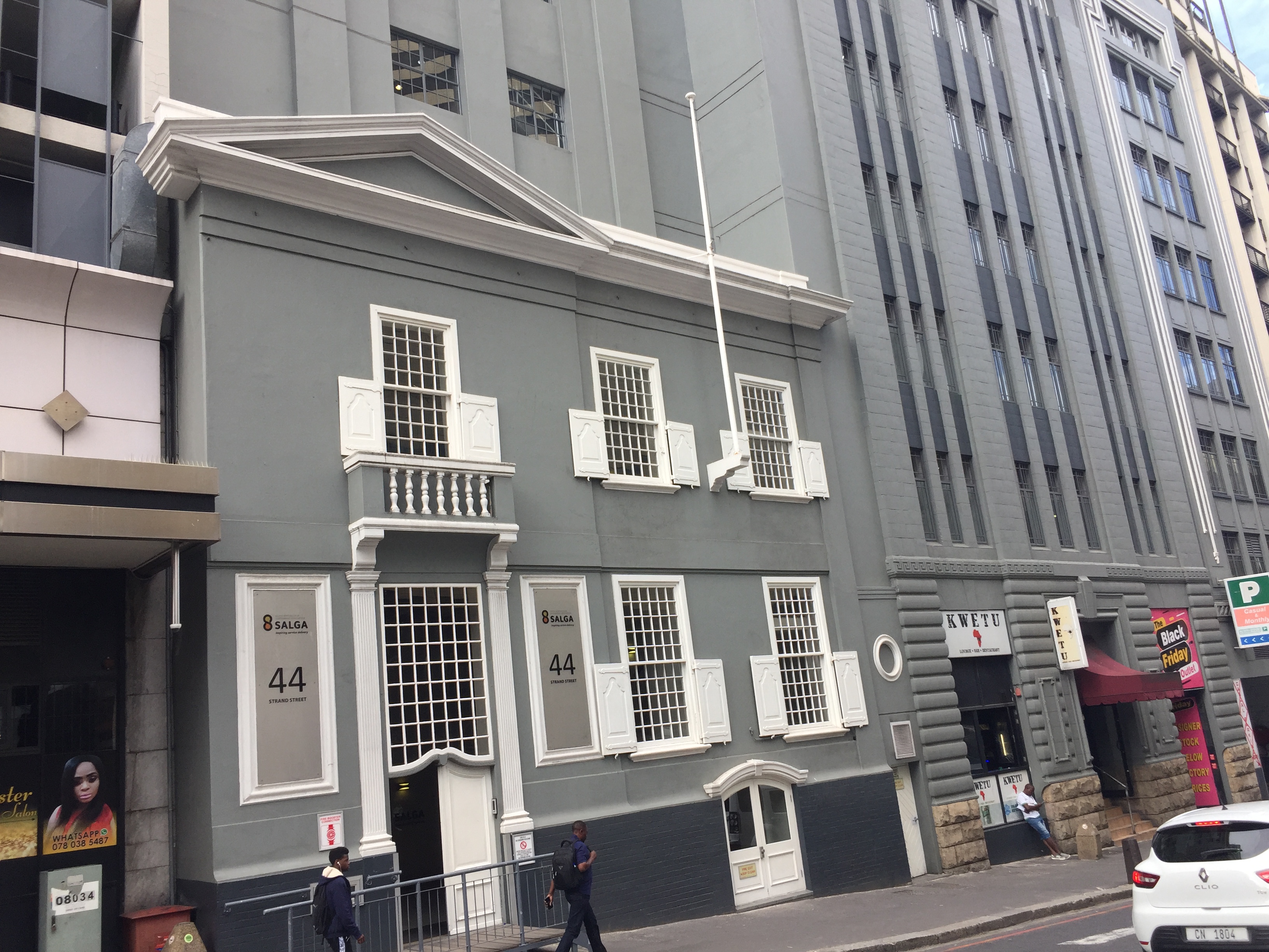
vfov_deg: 48.2
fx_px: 1063
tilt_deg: +13.2
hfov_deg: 61.7
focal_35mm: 29
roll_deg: +5.7
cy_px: 476
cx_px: 634
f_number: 2.2
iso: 32
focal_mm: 4.15
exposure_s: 1/370
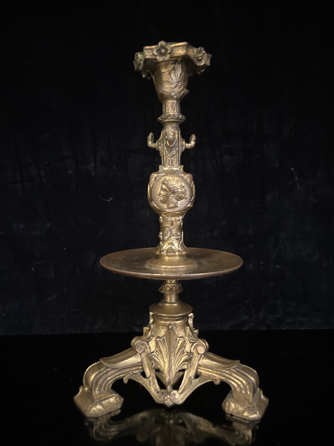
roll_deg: +0.0
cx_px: 167
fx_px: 334
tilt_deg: -4.0
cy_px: 223
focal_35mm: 26
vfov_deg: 67.3
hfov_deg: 53.1
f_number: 1.8
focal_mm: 4.25
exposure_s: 1/17
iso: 1000
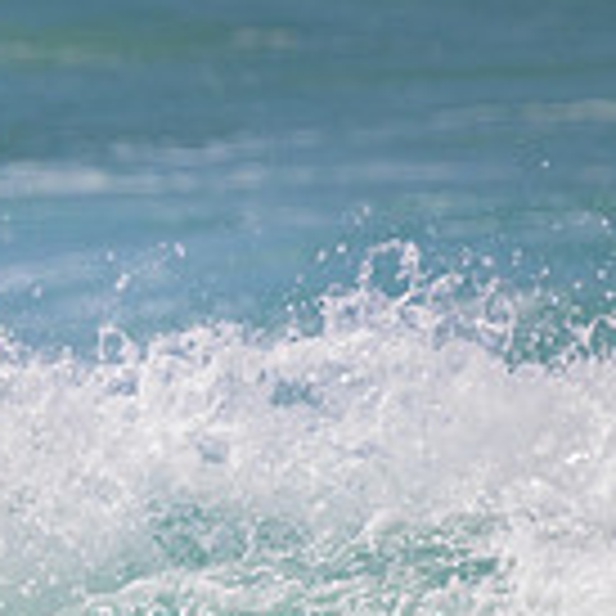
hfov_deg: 0.6
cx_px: -558
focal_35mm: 2887
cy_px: 645
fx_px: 58124
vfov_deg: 0.6
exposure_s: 1/1250
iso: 500
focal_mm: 800
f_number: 11
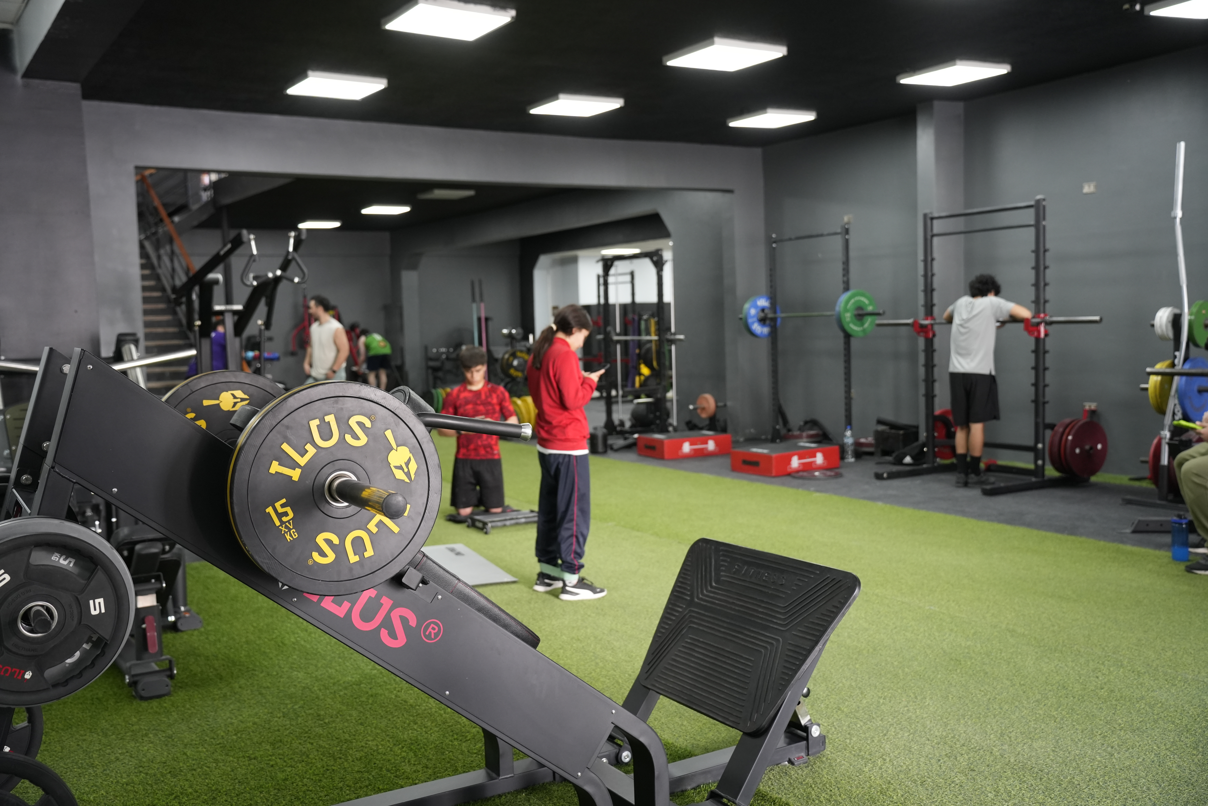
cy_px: 403
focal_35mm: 34
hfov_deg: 55.8
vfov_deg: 38.9
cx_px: 604
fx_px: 1141
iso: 1600
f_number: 3.2
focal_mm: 34
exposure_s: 1/160
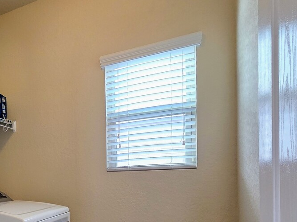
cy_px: 182
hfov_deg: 53.1
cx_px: 15
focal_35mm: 28
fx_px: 240
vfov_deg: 46.7
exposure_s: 1/60
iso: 200
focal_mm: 2.2
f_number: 2.2
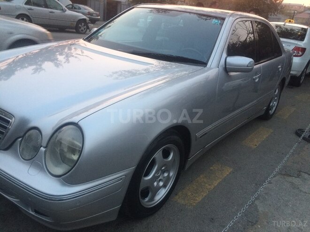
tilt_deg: -22.4
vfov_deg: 48.2
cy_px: 116
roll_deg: -5.5
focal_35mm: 29
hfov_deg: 61.7
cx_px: 155
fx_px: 260
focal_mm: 4.15
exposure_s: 1/33
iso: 64
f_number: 2.2
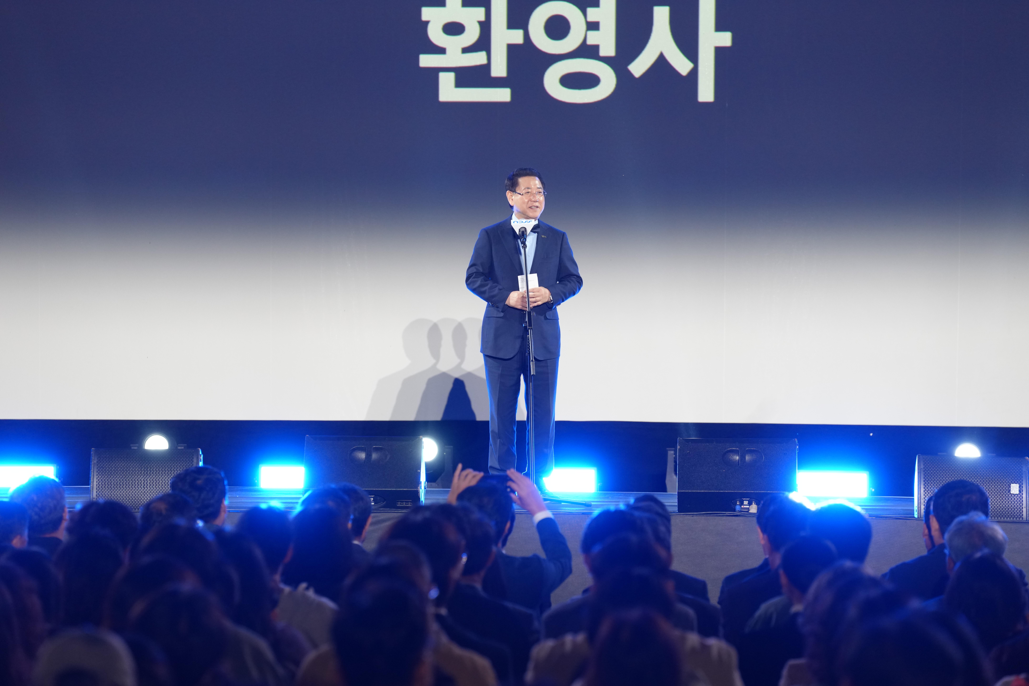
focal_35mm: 200
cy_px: 343
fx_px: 5716
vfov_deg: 6.9
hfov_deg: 10.3
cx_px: 514
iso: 2000
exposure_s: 1/200
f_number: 5
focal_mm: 200
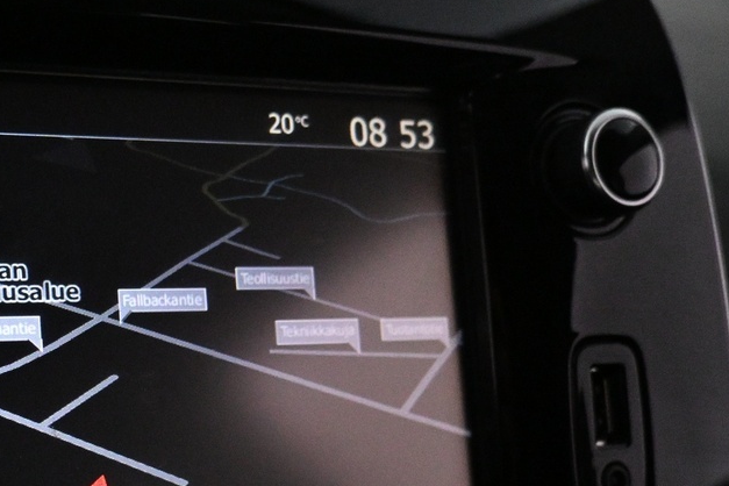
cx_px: 37
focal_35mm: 62
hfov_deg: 30.6
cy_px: 351
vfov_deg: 21.8
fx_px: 1255
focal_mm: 16
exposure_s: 1/320
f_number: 3.5
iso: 4000
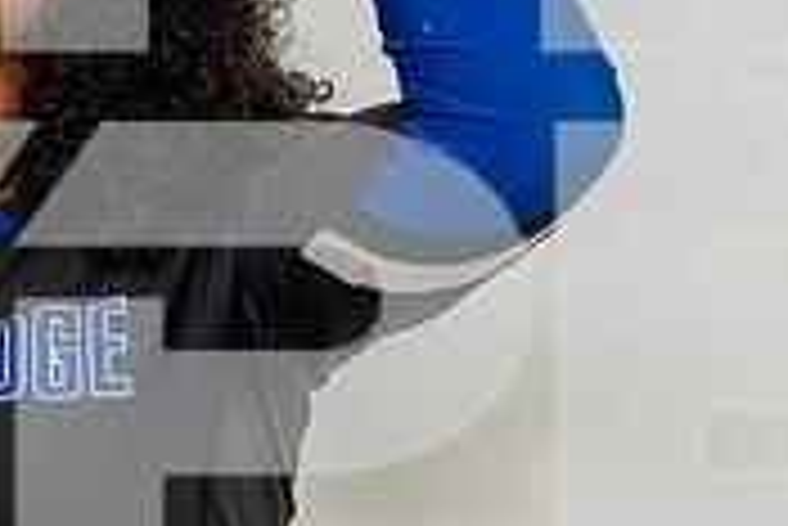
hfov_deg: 13.5
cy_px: 362
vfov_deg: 9.2
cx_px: -72
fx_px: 3264
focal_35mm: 149
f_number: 8
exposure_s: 1/400
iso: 125
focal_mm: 45
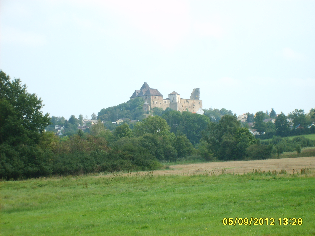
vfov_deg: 14.1
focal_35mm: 105
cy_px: 118
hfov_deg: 18.7
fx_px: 955
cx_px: 158
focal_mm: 17.4
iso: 50
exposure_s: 1/250
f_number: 12.4
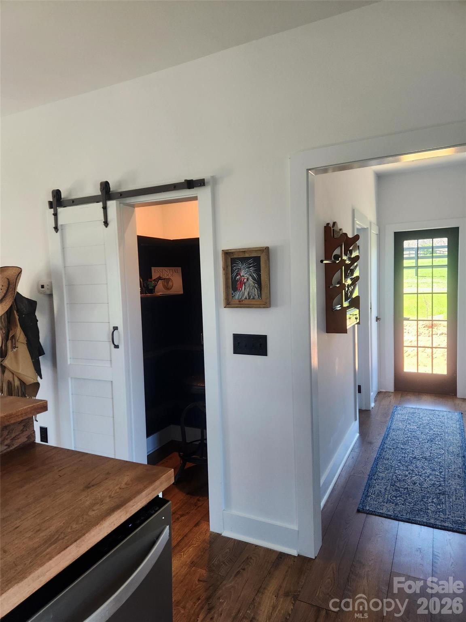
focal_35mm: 23
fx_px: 413
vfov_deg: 73.9
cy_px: 311
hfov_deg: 58.9
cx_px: 233
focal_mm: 5.4
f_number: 1.8
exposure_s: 1/120
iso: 160
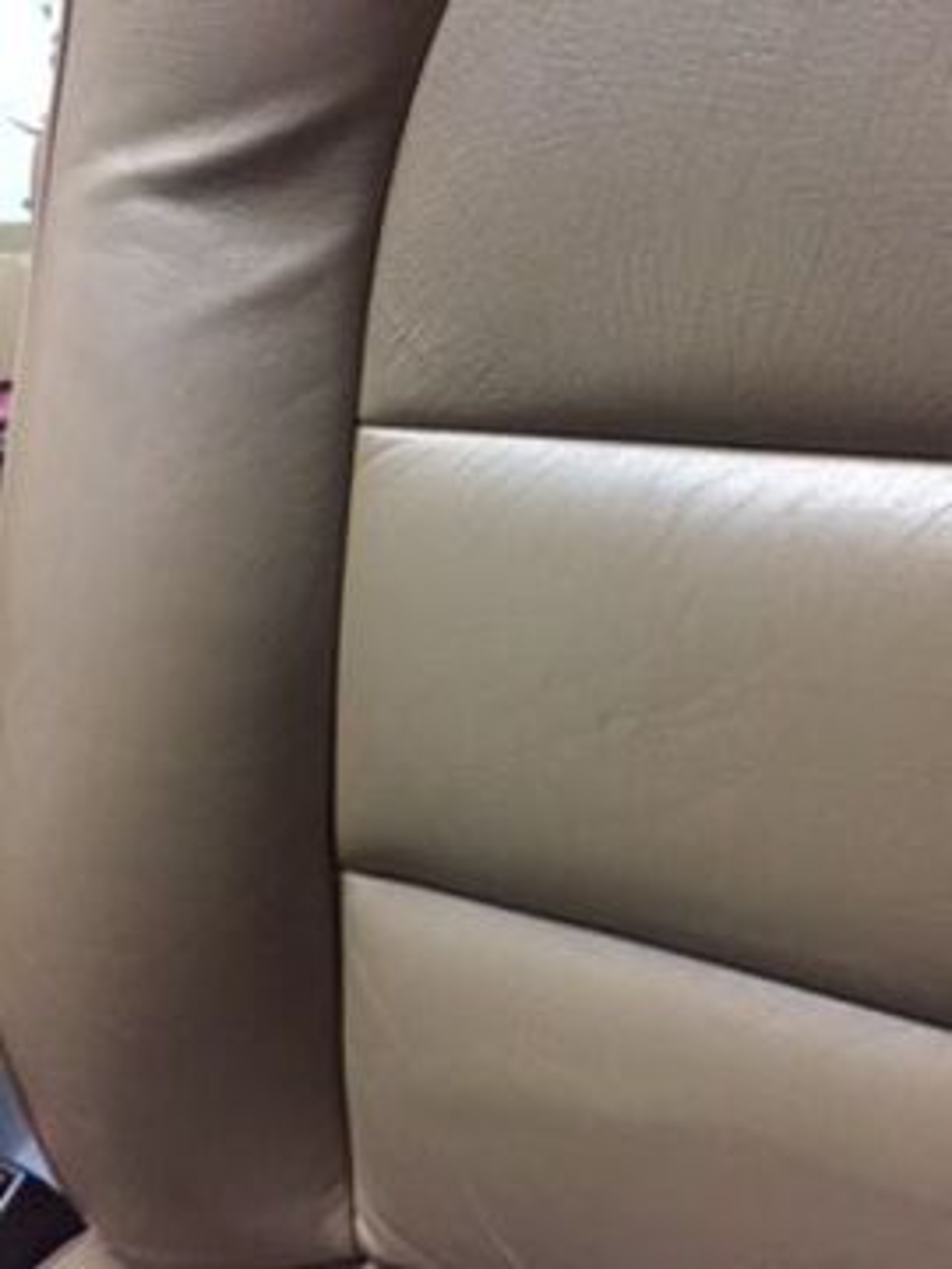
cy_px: 634
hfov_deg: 48.2
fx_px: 1063
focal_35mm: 29
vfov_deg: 61.7
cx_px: 476
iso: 500
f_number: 2.2
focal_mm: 4.15
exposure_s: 1/17
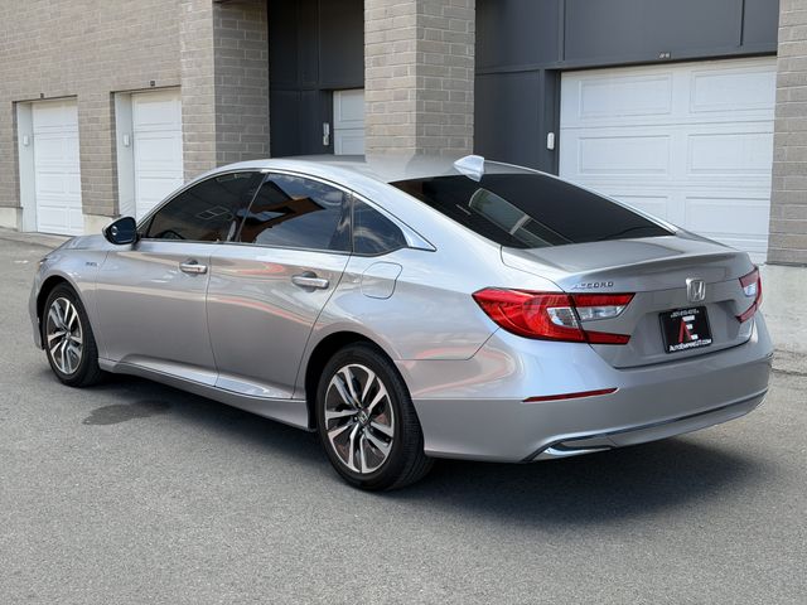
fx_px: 1119
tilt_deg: -6.8
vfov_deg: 30.3
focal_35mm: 48
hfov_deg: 39.7
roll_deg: -0.2
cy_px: 302
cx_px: 404
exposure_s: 1/828
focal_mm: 6.76
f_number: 1.78
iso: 64
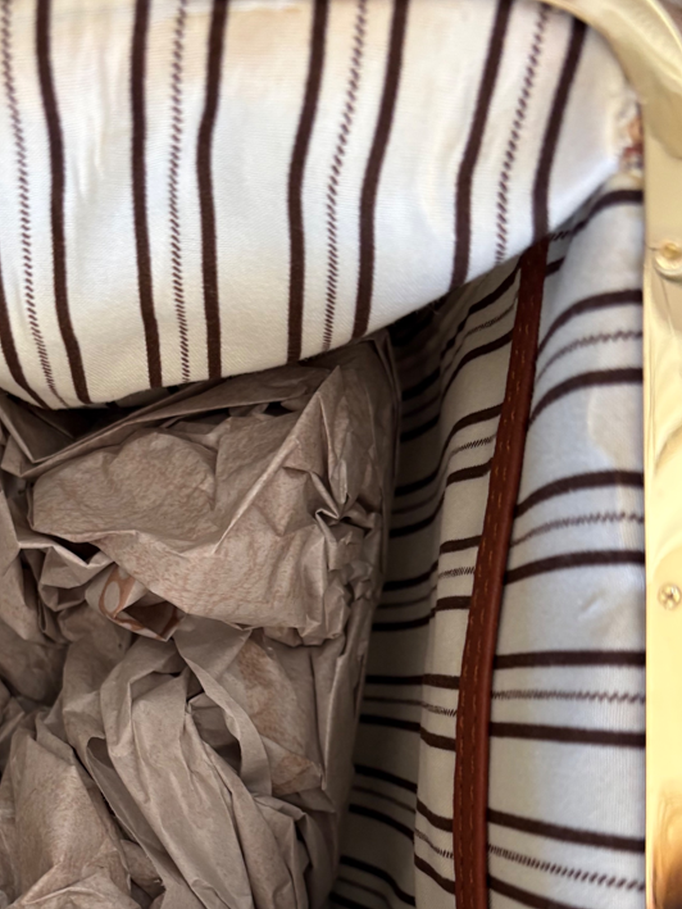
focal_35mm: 44
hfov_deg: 32.3
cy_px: 691
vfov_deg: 41.6
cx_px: 172
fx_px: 1155
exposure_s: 1/60
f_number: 1.6
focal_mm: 5.96
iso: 250
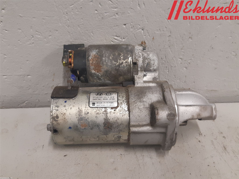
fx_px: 180
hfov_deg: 67.3
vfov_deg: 53.1
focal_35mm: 26
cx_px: 120
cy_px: 90
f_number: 1.7
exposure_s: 1/50
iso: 160
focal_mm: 3.93
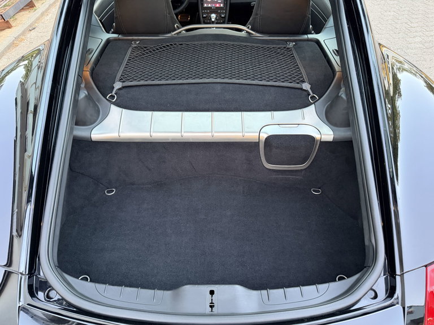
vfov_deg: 56.8
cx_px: 217
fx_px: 301
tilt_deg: -47.0
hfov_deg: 71.6
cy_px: 162
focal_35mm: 24
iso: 640
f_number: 1.78
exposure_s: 1/60
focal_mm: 6.76
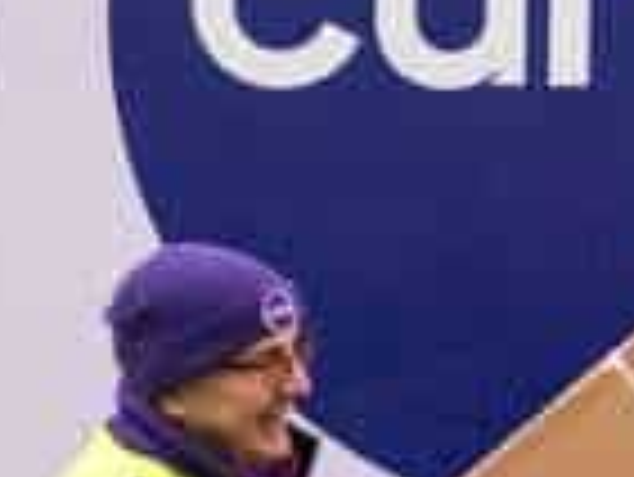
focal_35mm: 155
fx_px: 2841
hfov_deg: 12.3
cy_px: 272
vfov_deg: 9.6
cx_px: 854
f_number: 3.6
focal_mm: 23
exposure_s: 1/125
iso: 250
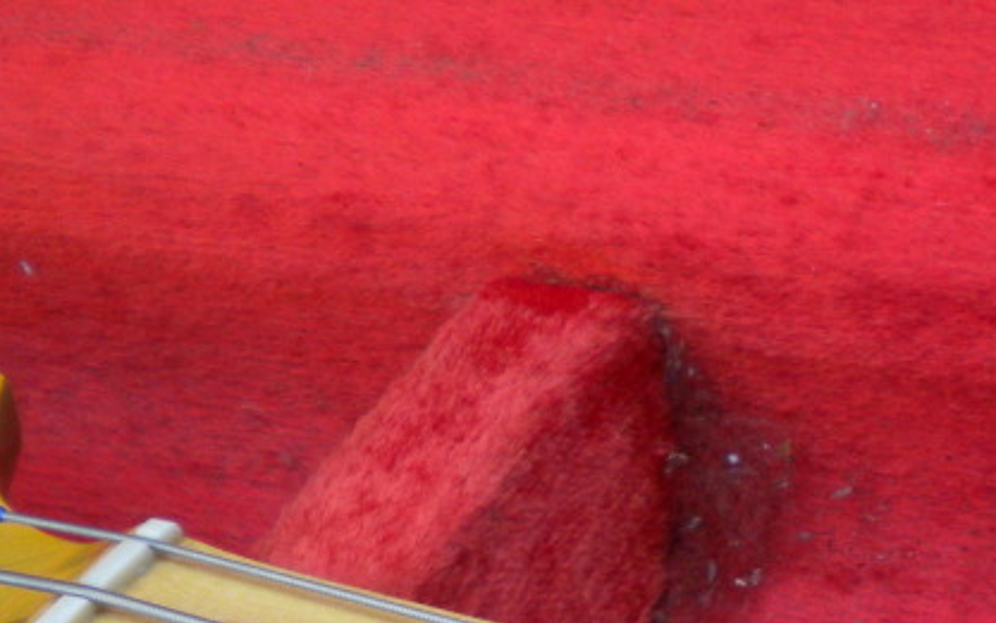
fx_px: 2471
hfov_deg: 22.2
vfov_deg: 13.9
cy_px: 783
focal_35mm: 91
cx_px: 910
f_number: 3.1
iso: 132
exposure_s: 1/58
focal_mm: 6.3
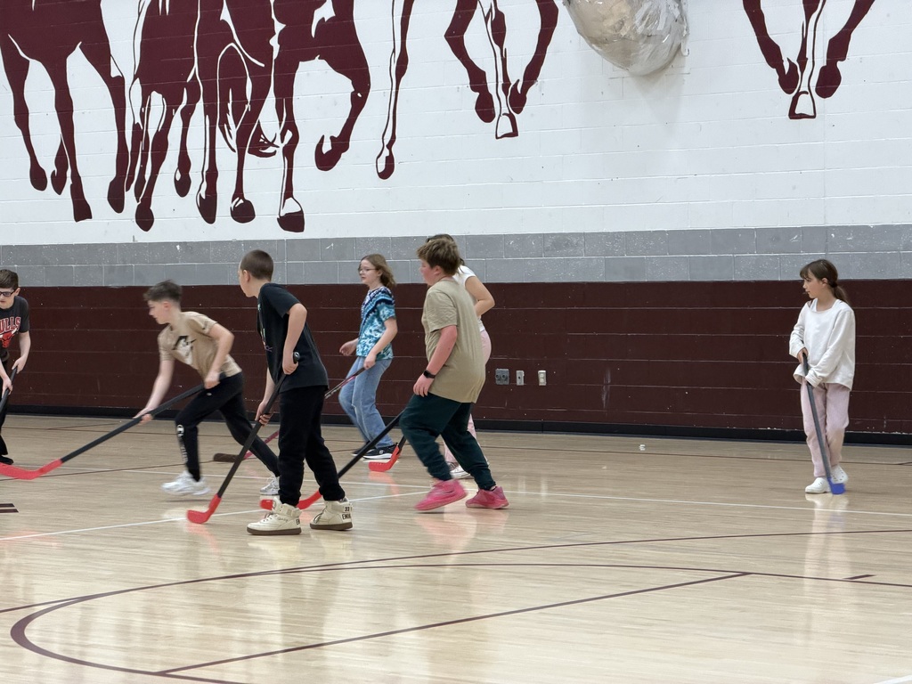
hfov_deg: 19.6
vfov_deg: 14.8
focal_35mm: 100
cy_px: 342
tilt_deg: -0.8
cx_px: 456
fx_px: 2635
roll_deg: +0.1
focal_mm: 16.89
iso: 250
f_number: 2.8
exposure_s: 1/121
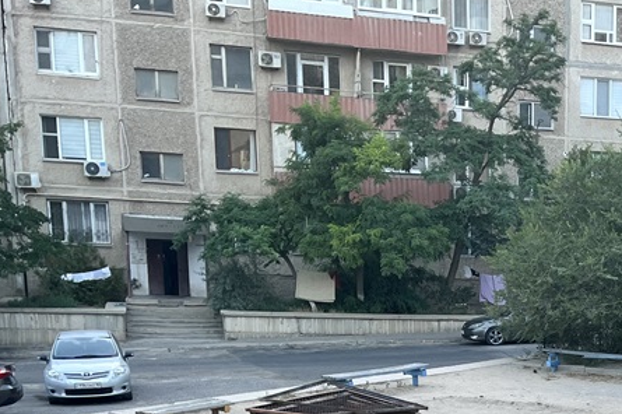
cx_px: 692
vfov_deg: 17.5
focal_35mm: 73
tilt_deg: -13.6
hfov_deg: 25.6
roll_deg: -2.5
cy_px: 536
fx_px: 1260
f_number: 1.6
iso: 64
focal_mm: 5.1
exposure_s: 1/121
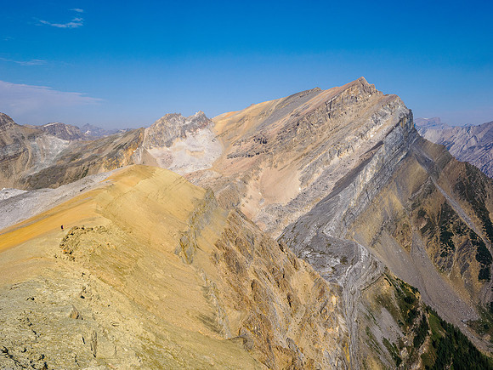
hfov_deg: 63.4
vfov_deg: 49.7
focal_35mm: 28
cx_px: 246
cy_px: 185
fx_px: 399
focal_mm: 14
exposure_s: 1/800
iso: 200
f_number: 8
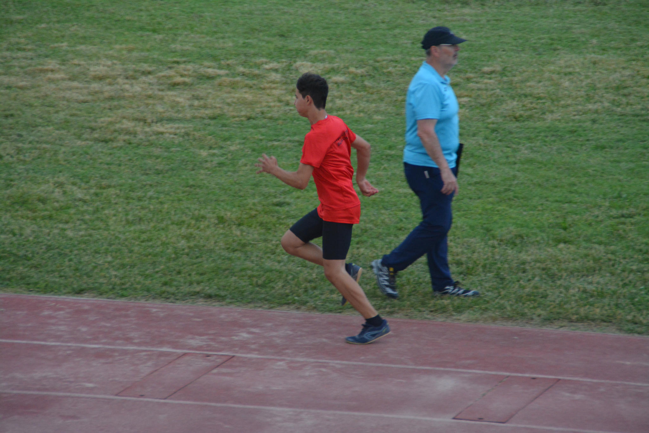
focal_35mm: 300
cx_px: 324
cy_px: 216
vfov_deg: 4.6
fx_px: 5408
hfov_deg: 6.9
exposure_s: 1/500
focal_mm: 200
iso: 1400
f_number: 6.3
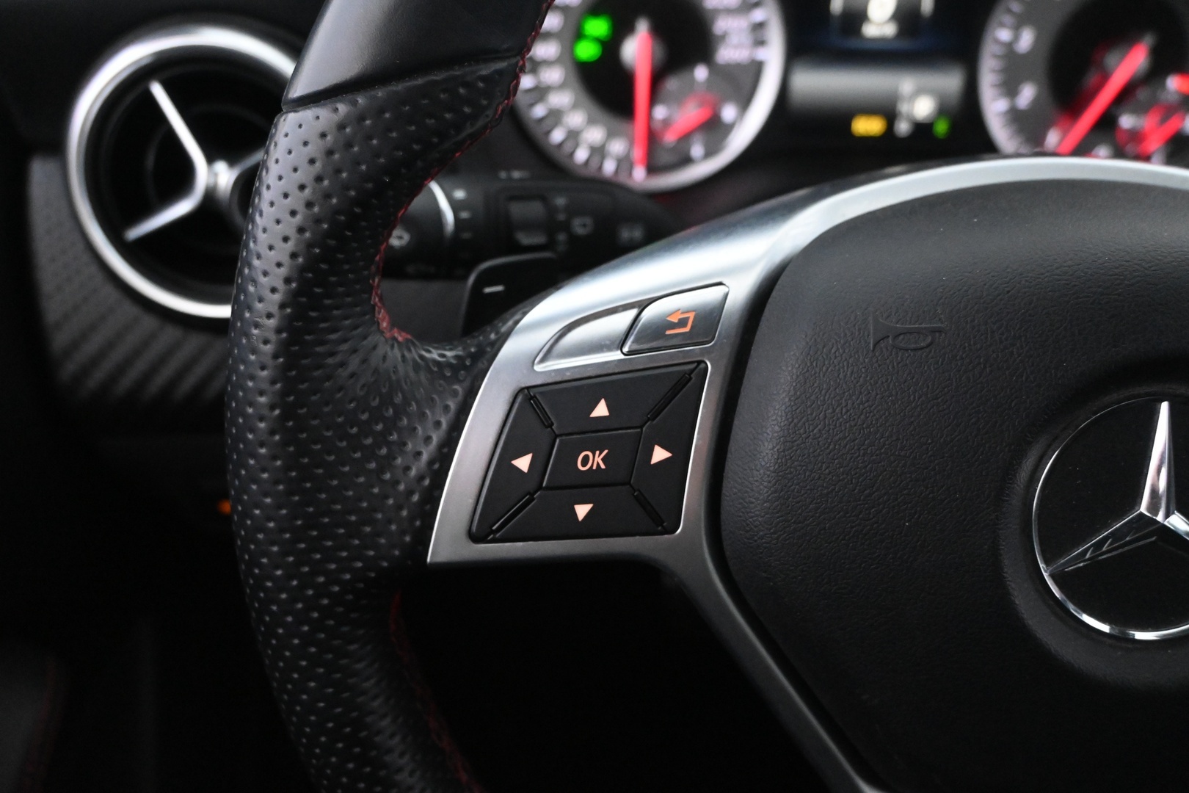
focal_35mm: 33
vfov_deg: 40.0
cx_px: 594
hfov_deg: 57.2
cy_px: 396
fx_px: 1090
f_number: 4.5
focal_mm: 22
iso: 6400
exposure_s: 1/40
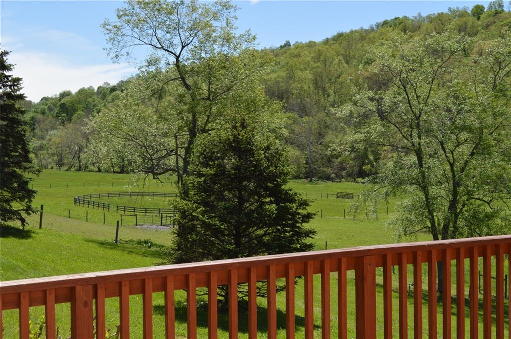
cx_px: 256
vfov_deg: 25.0
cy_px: 170
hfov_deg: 36.9
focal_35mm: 54
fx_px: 766
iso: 100
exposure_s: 1/200
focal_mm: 36
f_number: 8
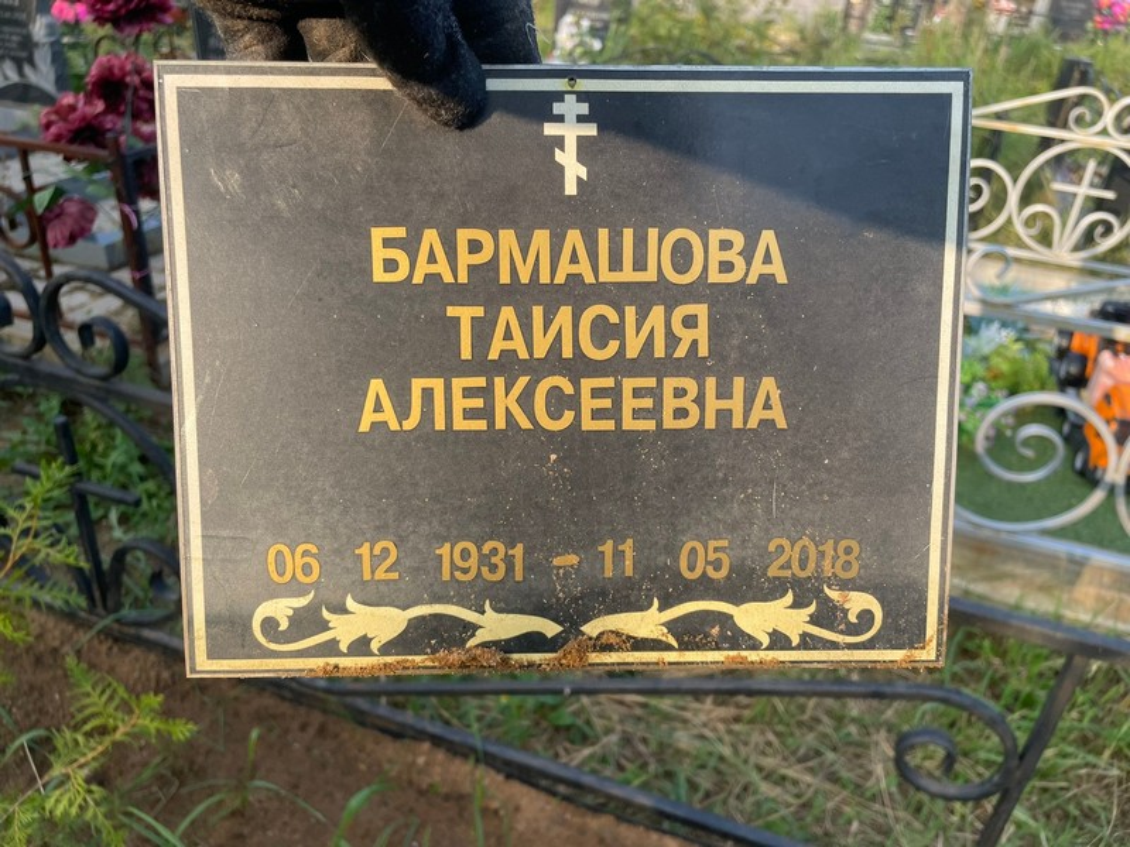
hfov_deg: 67.3
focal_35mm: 26
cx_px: 565
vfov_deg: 53.1
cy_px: 424
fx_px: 849
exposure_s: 1/666
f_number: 1.6
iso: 32
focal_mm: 4.2
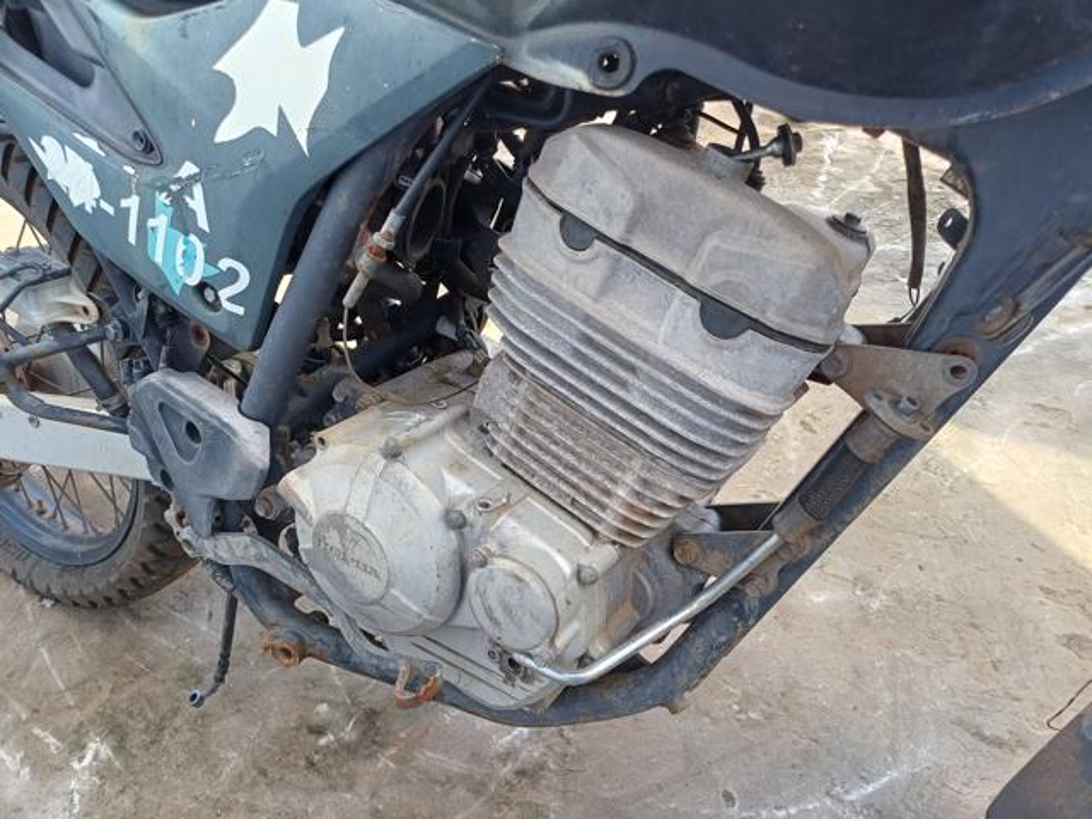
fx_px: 789
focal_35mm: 25
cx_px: 546
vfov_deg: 54.9
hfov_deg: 69.4
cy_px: 410
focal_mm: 4.65
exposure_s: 1/102
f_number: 1.8
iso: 50
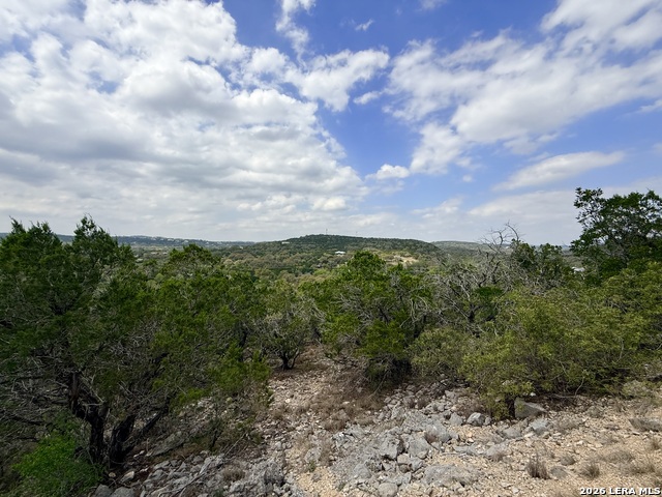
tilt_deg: -0.7
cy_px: 248
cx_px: 331
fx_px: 268
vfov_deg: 85.7
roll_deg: -0.3
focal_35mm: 14
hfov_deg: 102.1
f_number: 2.2
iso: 50
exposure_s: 1/2976
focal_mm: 2.22
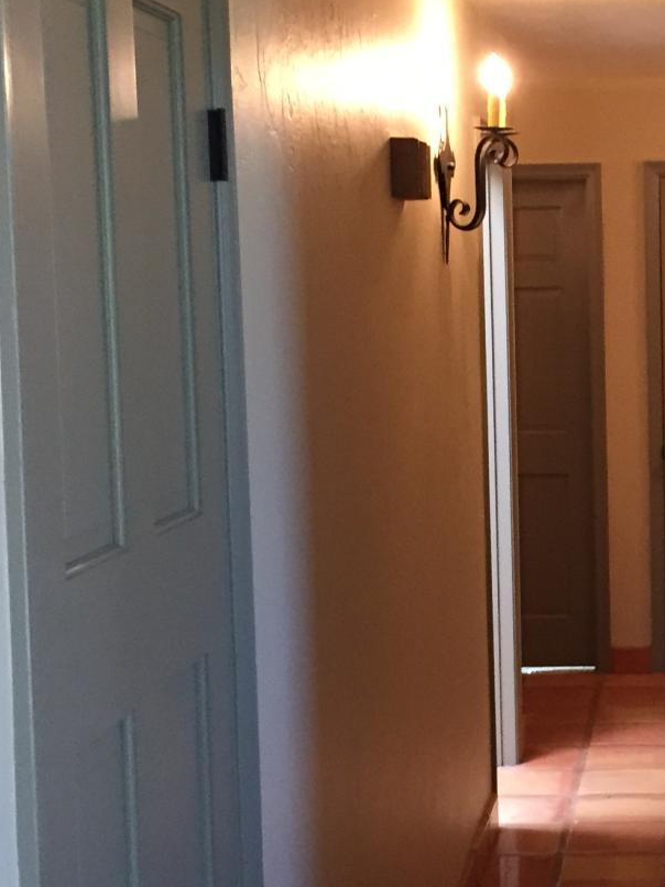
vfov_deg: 27.0
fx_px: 1845
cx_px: 668
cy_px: 438
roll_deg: +0.6
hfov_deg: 19.8
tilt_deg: -0.9
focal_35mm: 72
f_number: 2.2
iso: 250
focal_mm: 4.15
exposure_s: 1/30
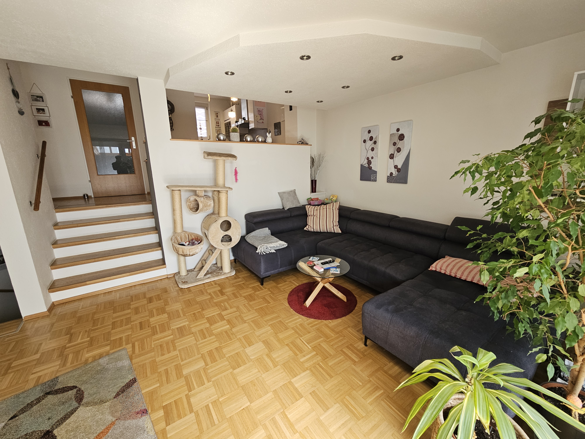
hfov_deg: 106.2
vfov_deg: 89.9
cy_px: 220
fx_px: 220
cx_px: 292
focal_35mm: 13
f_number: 2.2
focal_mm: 2.2
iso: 125
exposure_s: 1/50
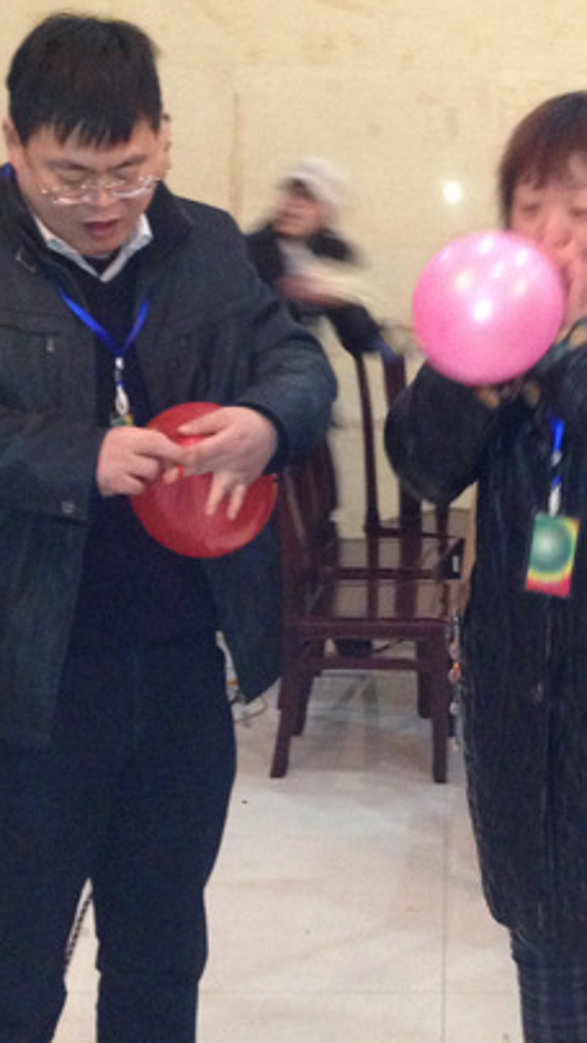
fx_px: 1963
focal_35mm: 71
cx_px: 445
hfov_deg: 16.9
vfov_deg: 29.7
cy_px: 412
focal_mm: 4.13
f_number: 2.4
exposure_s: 1/16
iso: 400
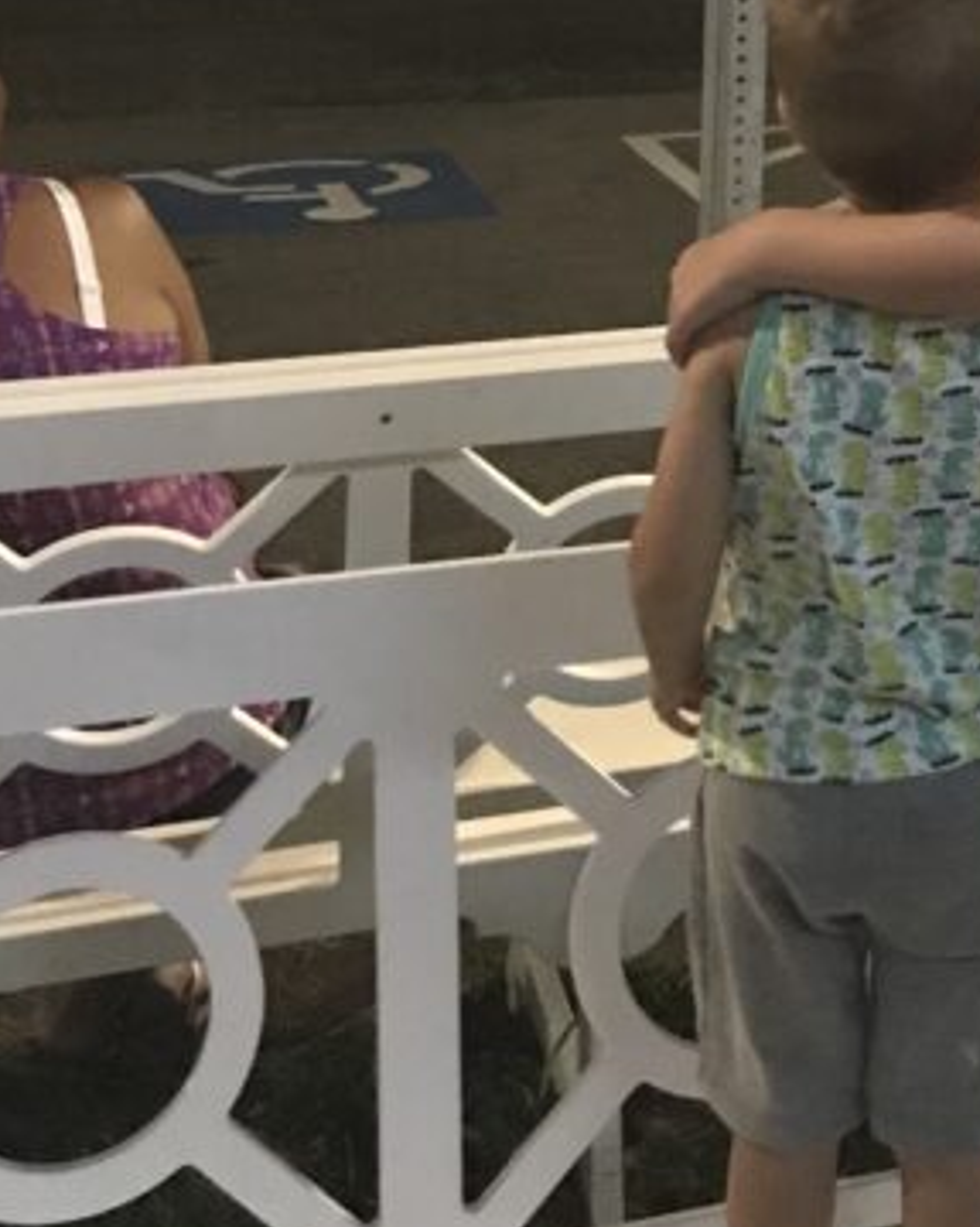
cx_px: 1246
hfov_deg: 18.4
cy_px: -144
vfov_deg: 22.9
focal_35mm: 78
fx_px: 2829
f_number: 1.8
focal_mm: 3.99
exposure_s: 1/4
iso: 80
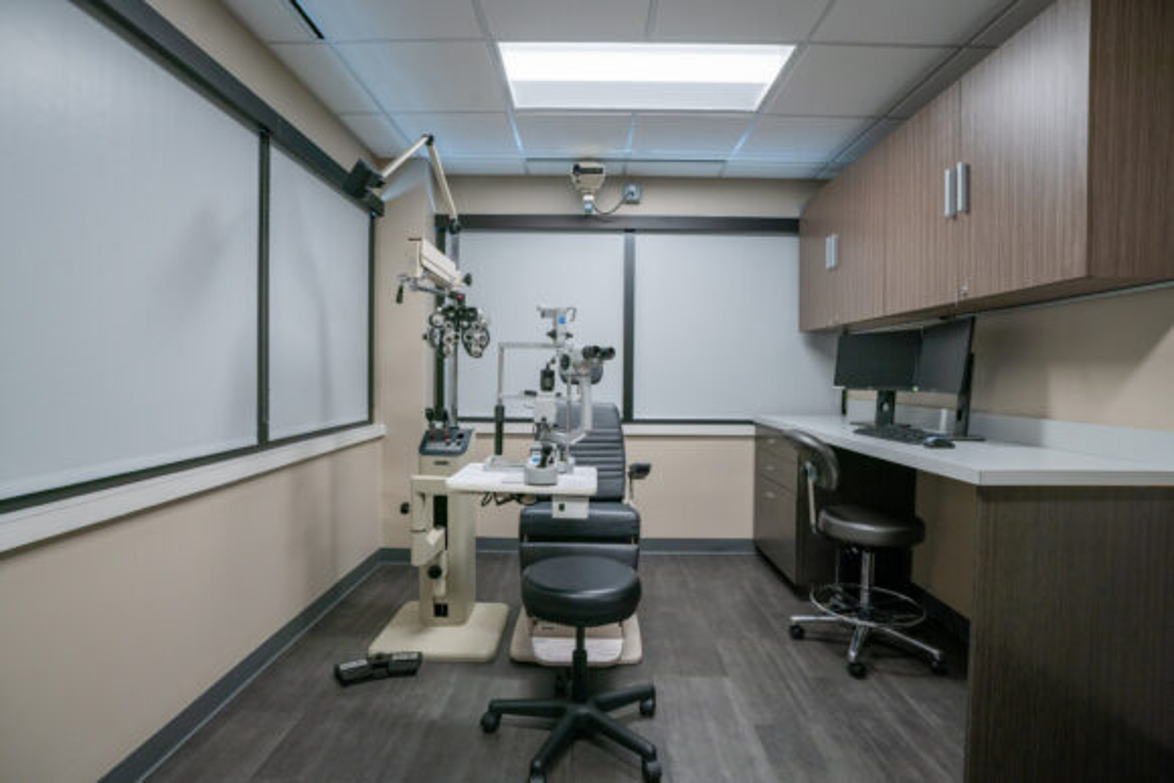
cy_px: 392
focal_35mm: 17
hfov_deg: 93.3
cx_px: 587
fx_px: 554
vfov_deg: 70.5
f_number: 6.3
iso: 80
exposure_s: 1/25
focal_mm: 17
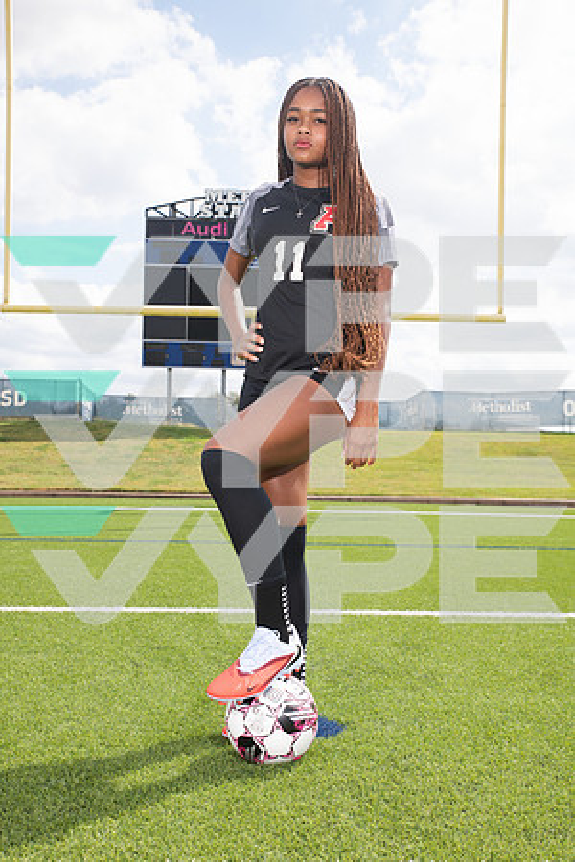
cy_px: 431
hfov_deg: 35.1
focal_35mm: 38
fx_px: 910
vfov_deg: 50.7
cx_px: 288
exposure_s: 1/400
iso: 125
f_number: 7.1
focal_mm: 38
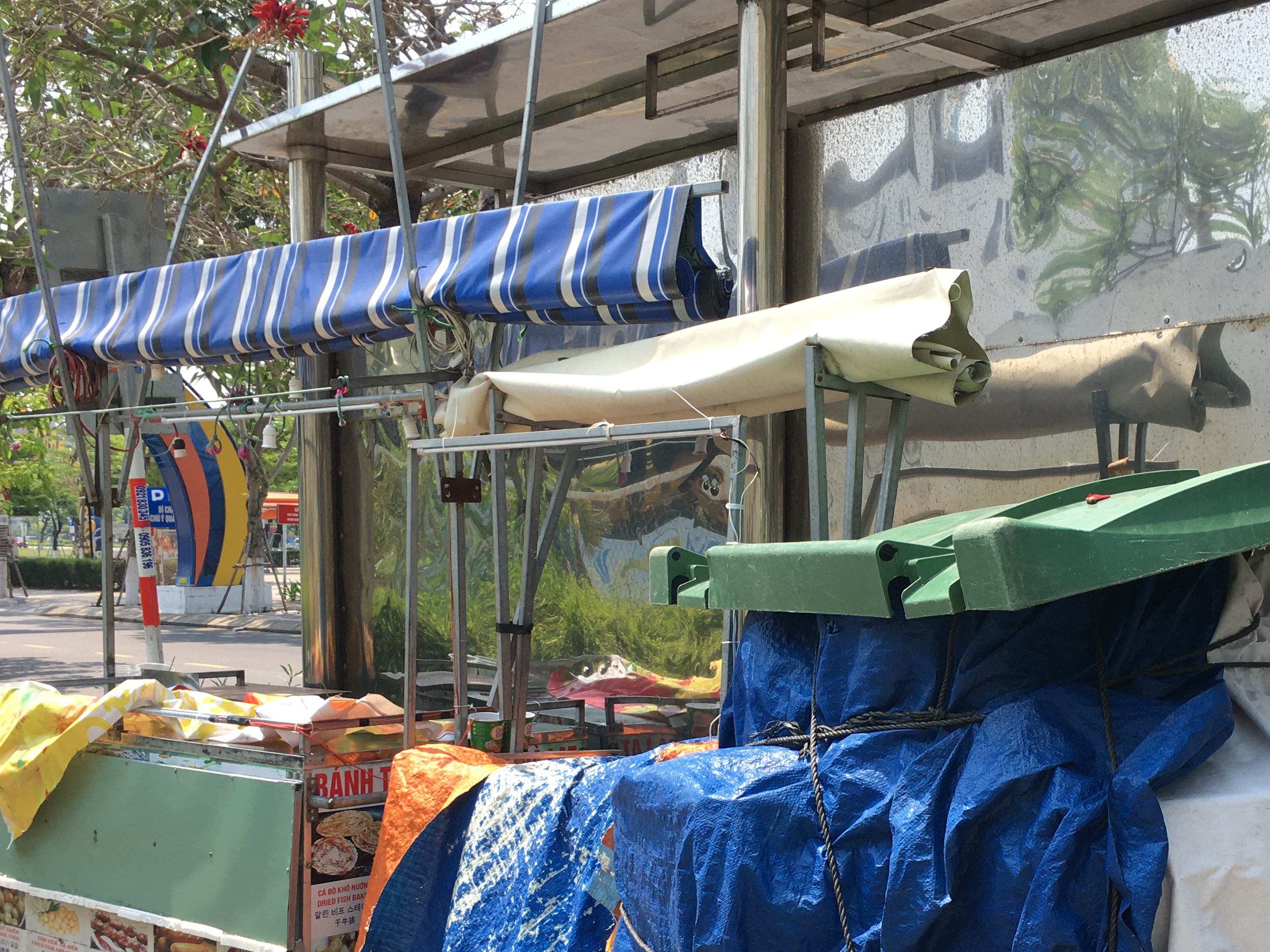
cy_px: 693
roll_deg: -0.2
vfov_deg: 32.4
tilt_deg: -3.6
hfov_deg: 42.6
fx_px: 1614
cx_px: 800
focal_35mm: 44
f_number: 2.2
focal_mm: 4.15
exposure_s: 1/605
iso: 25
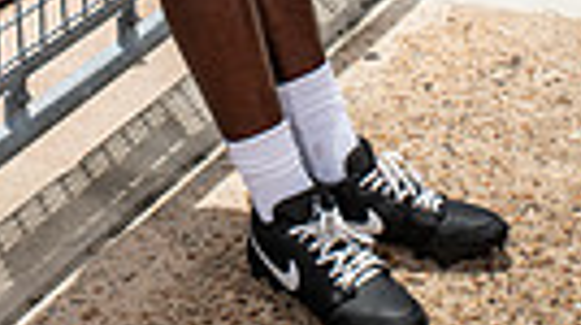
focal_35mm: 134
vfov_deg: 8.2
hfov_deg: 16.0
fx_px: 2062
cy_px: -498
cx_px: 143
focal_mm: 38
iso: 100
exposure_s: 1/500
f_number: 7.1
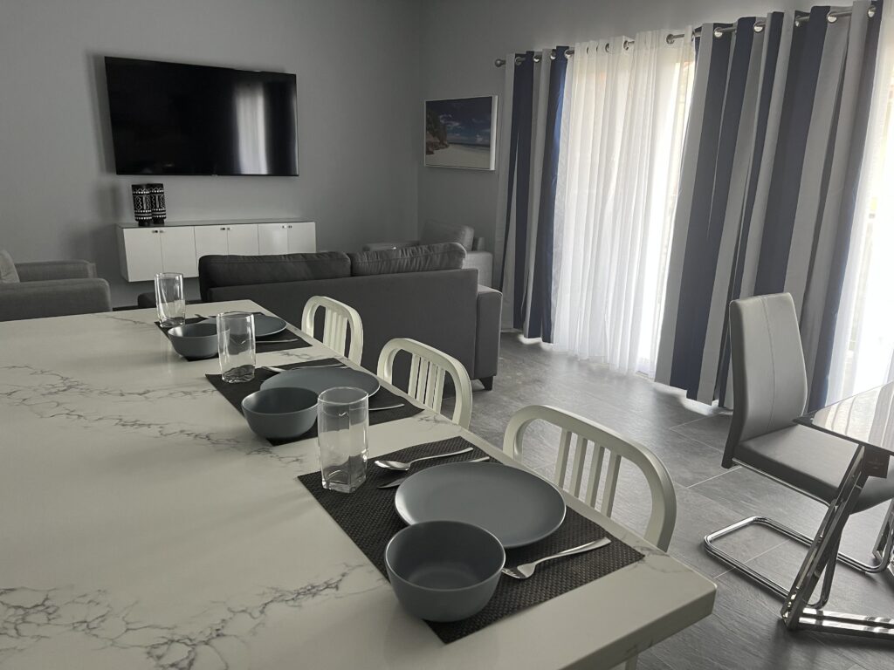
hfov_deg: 67.3
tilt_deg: -15.2
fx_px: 671
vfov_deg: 53.1
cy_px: 335
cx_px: 447
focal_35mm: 26
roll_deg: -1.6
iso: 125
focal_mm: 5.7
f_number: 1.5
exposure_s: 1/88
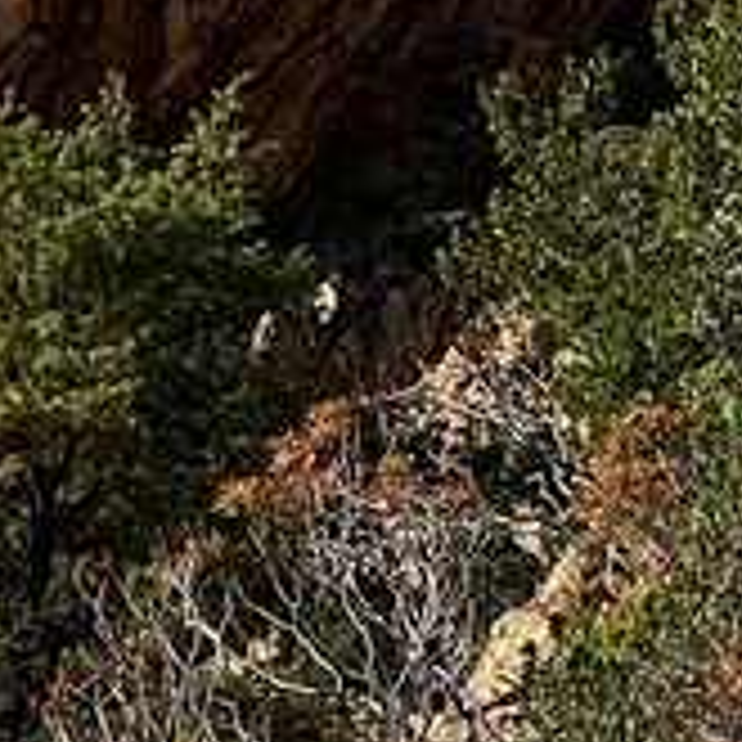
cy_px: -472
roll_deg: -3.3
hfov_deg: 3.5
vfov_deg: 3.5
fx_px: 12029
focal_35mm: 496
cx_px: 135
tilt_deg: +5.1
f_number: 2.8
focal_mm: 9
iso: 32
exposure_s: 1/573
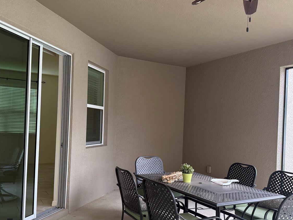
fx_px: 288
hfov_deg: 53.9
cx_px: 150
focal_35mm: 34
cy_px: 126
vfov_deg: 41.7
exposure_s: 1/120
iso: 200
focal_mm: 6.76
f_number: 1.78
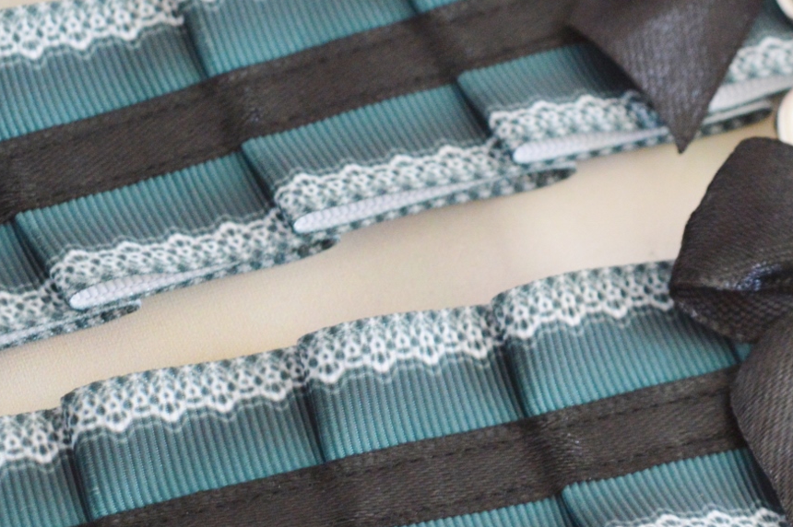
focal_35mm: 186
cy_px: 488
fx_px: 4094
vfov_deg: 7.3
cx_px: 872
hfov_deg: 10.9
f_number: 5.3
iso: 1000
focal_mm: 48
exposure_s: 1/80
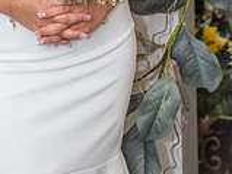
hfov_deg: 10.3
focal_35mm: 191
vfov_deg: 7.6
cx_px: 32
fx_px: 1279
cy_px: -118
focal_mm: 70
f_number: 4.5
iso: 1600
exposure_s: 1/125
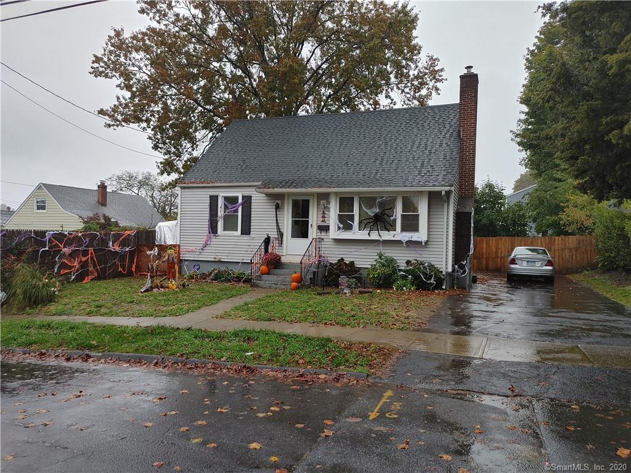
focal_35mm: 26
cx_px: 316
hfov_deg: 67.3
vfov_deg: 53.1
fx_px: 474
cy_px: 236
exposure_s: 1/211
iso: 50
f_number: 1.8
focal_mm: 5.58
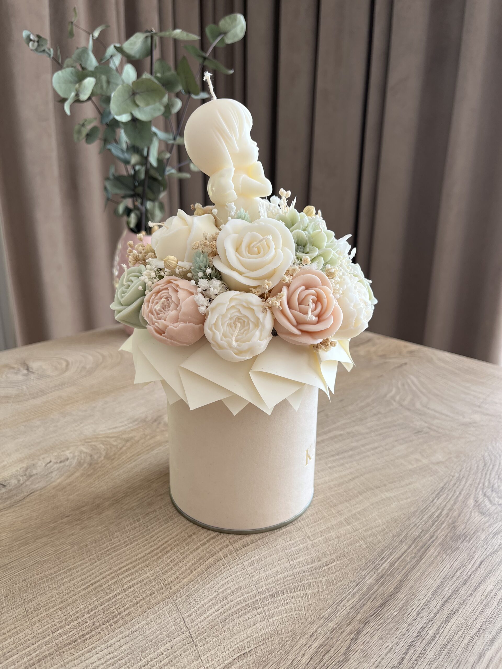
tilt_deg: -18.3
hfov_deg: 53.1
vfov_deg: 67.3
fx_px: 503
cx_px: 251
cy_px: 334
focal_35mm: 26
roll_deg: +0.9
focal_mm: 5.1
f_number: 1.6
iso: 40
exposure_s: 1/168
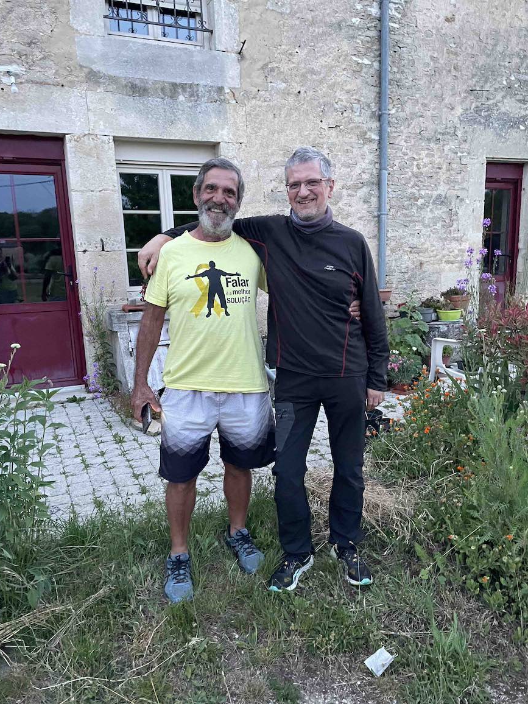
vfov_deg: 65.3
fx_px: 549
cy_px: 365
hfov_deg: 51.4
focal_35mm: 27
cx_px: 266
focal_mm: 4.2
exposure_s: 1/40
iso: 640
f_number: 1.6
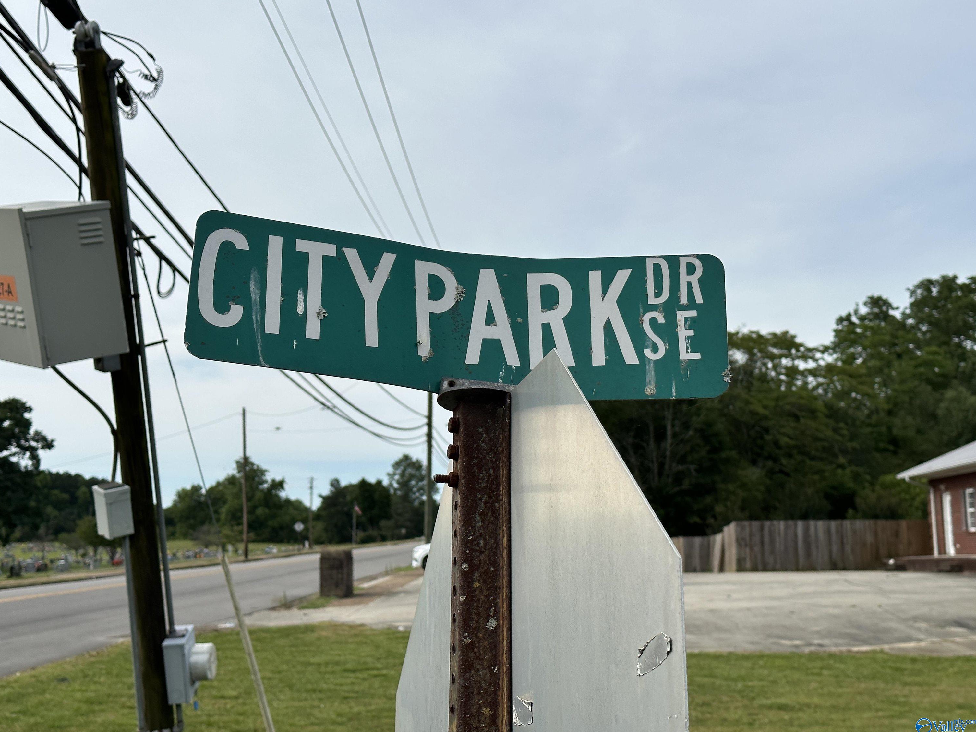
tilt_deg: +7.0
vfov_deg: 29.7
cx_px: 480
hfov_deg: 38.9
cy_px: 367
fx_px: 1382
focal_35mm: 49
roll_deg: +1.1
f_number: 1.78
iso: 64
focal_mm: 6.86
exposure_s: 1/4785
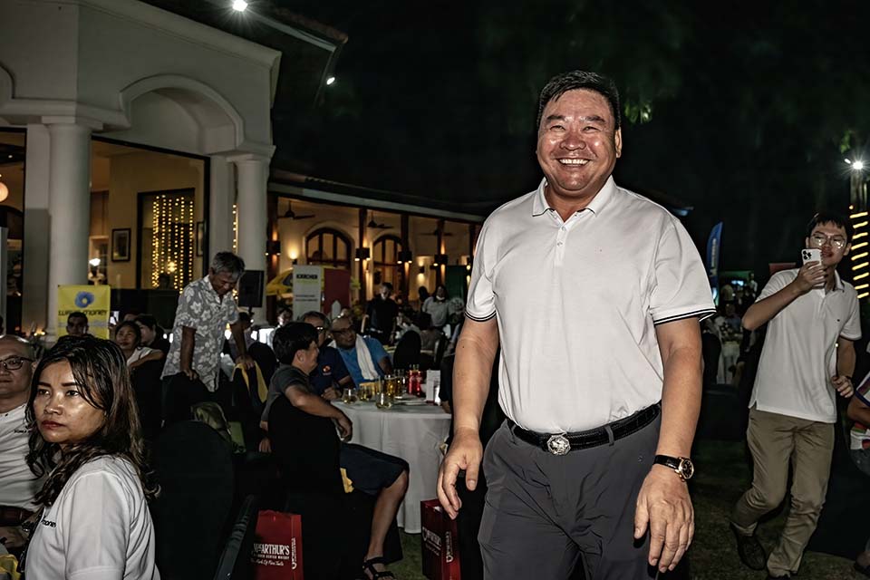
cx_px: 435
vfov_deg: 41.7
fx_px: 761
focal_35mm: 32
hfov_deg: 59.5
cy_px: 290
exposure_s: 1/200
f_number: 4.5
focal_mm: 31.5
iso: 250
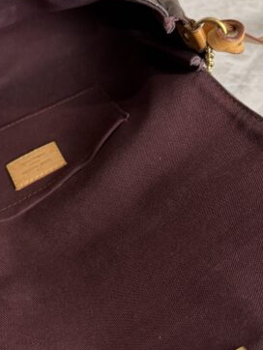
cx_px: 81
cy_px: 191
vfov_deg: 36.1
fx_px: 536
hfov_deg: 27.3
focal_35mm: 53
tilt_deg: -60.4
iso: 160
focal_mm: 6.76
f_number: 1.78
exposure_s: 1/120
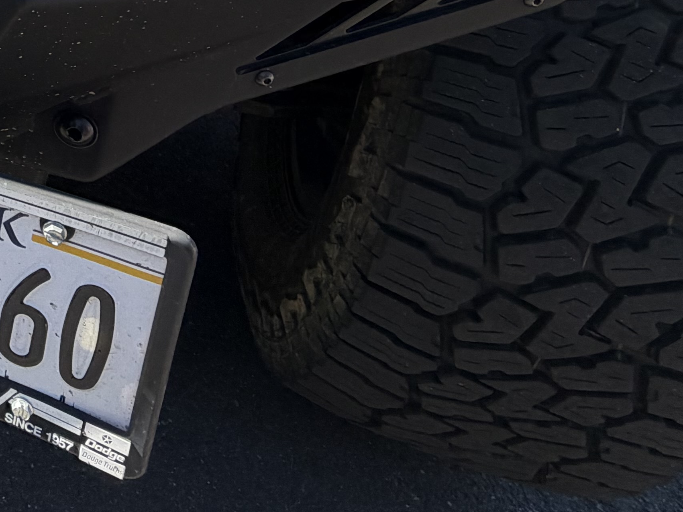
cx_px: -255
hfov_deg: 30.0
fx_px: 927
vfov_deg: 25.3
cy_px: -203
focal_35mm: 47
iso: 64
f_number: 2.2
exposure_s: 1/502
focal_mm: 2.22
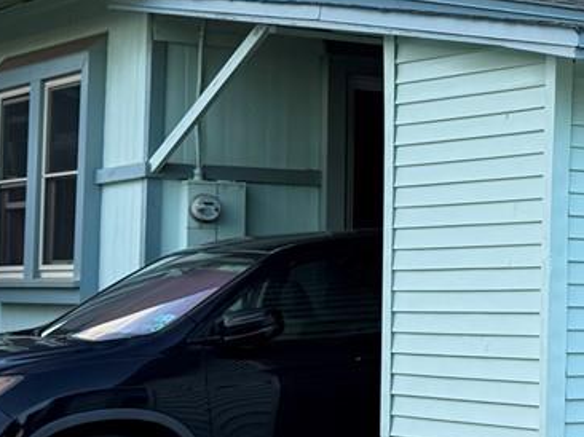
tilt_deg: +2.7
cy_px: 231
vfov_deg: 14.1
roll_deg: -0.1
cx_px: 973
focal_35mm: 105
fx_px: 1770
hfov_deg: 16.4
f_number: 1.78
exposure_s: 1/203
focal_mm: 6.76
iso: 80
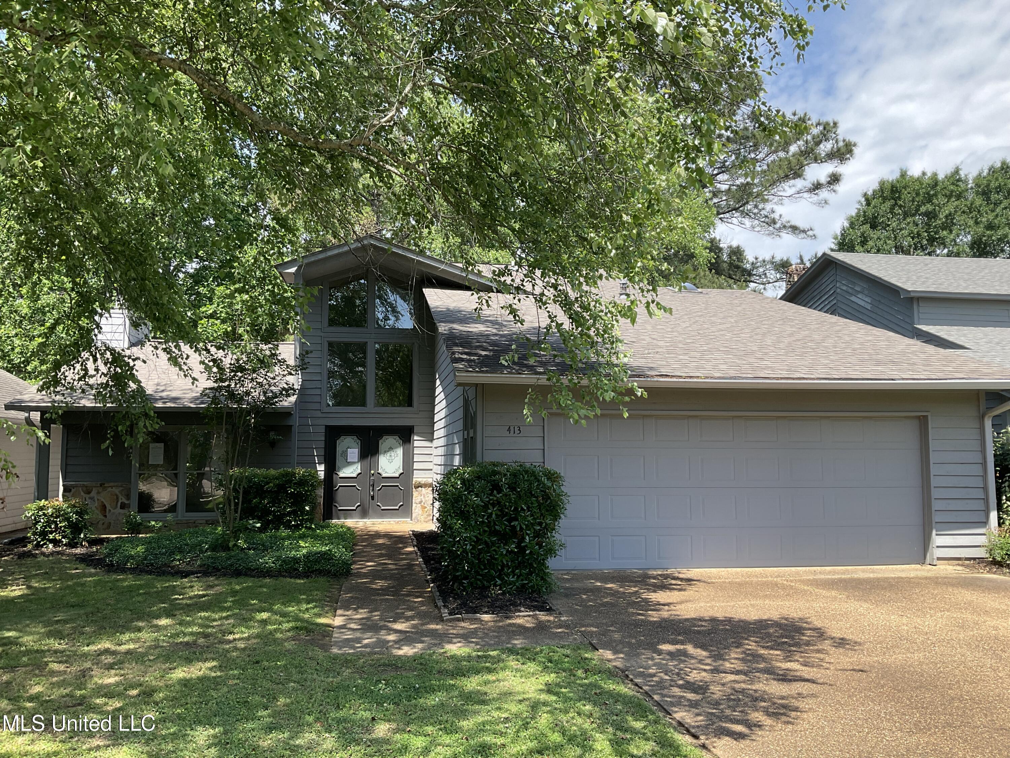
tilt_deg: +4.2
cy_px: 379
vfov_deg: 48.2
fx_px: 846
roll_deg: +0.1
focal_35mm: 29
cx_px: 505
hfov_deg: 61.7
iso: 16
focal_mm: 3
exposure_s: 1/580
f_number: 1.8
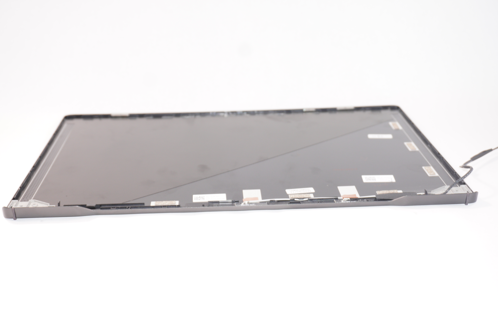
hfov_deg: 41.1
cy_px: 166
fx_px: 663
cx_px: 249
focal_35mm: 48
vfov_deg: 28.0
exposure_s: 1/80
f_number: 5.6
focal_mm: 32
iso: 320
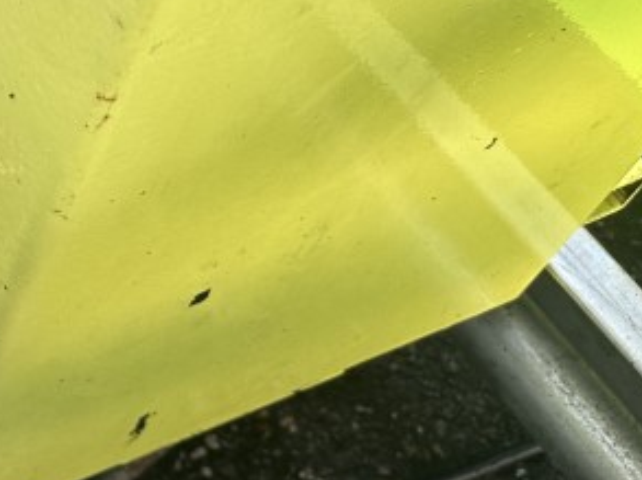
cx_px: -436
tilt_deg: -45.6
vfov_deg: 16.6
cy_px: -129
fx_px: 1556
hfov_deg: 19.1
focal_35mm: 84
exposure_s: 1/231
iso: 64
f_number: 1.78
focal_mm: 6.86
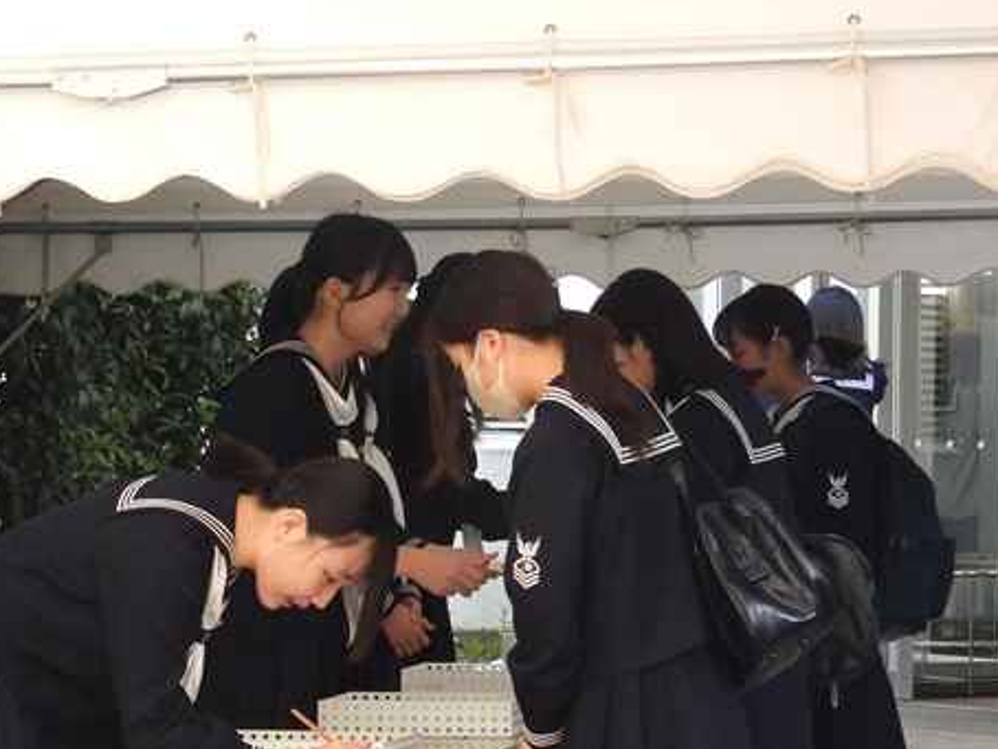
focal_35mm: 152
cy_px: 642
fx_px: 4385
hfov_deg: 12.9
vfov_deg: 9.7
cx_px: 122
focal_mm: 13.4
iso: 400
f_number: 3.5
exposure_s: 1/250
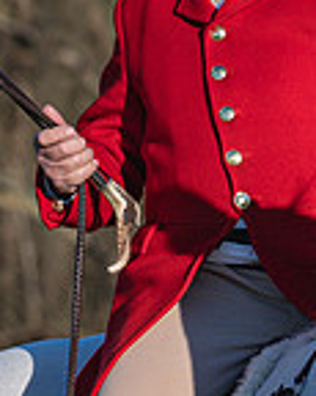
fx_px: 10462
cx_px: 721
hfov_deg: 1.7
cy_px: 320
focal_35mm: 894
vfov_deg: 2.2
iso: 200
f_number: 5
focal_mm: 135
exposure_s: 1/2000
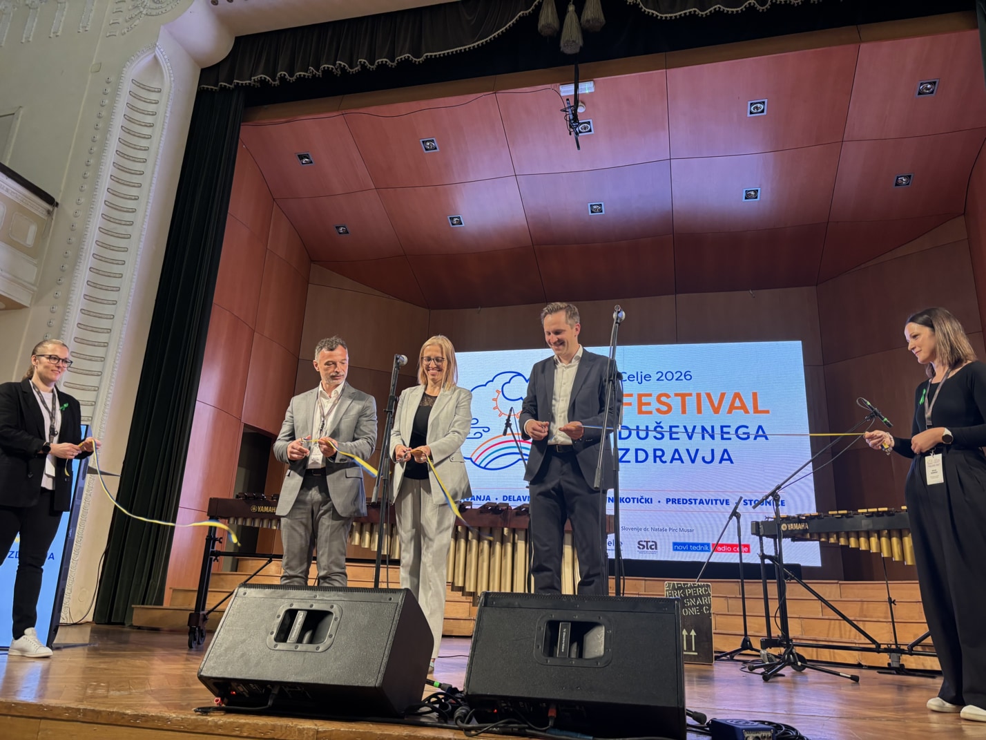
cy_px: 370
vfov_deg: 53.1
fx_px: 741
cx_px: 493
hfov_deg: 67.3
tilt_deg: +18.5
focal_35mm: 26
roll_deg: -2.2
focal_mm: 5.96
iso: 125
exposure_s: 1/67
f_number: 1.6
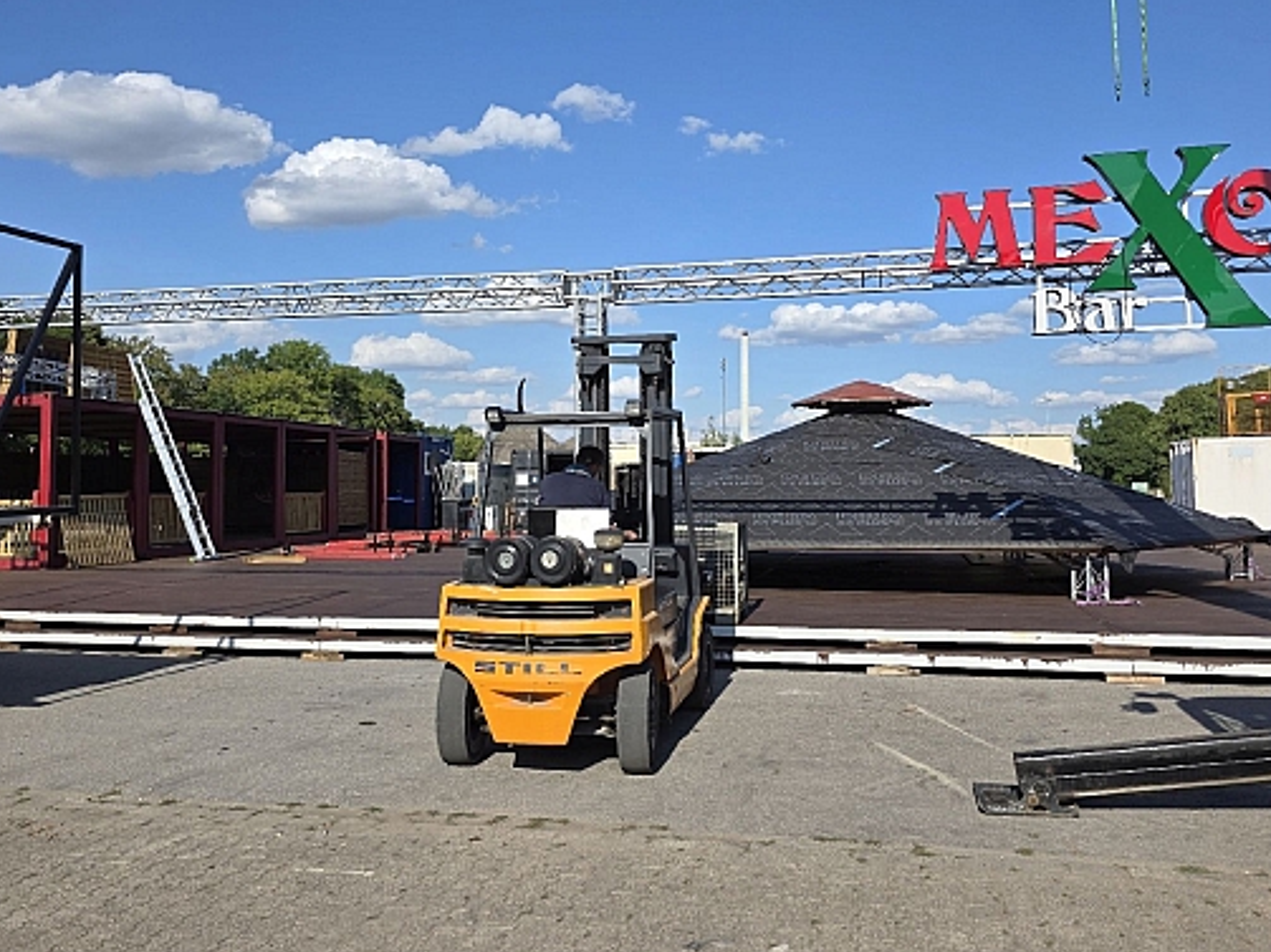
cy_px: 420
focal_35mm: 32
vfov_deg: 44.1
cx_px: 561
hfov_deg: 56.7
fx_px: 1175
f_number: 1.7
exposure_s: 1/7333
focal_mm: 6.3
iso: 80
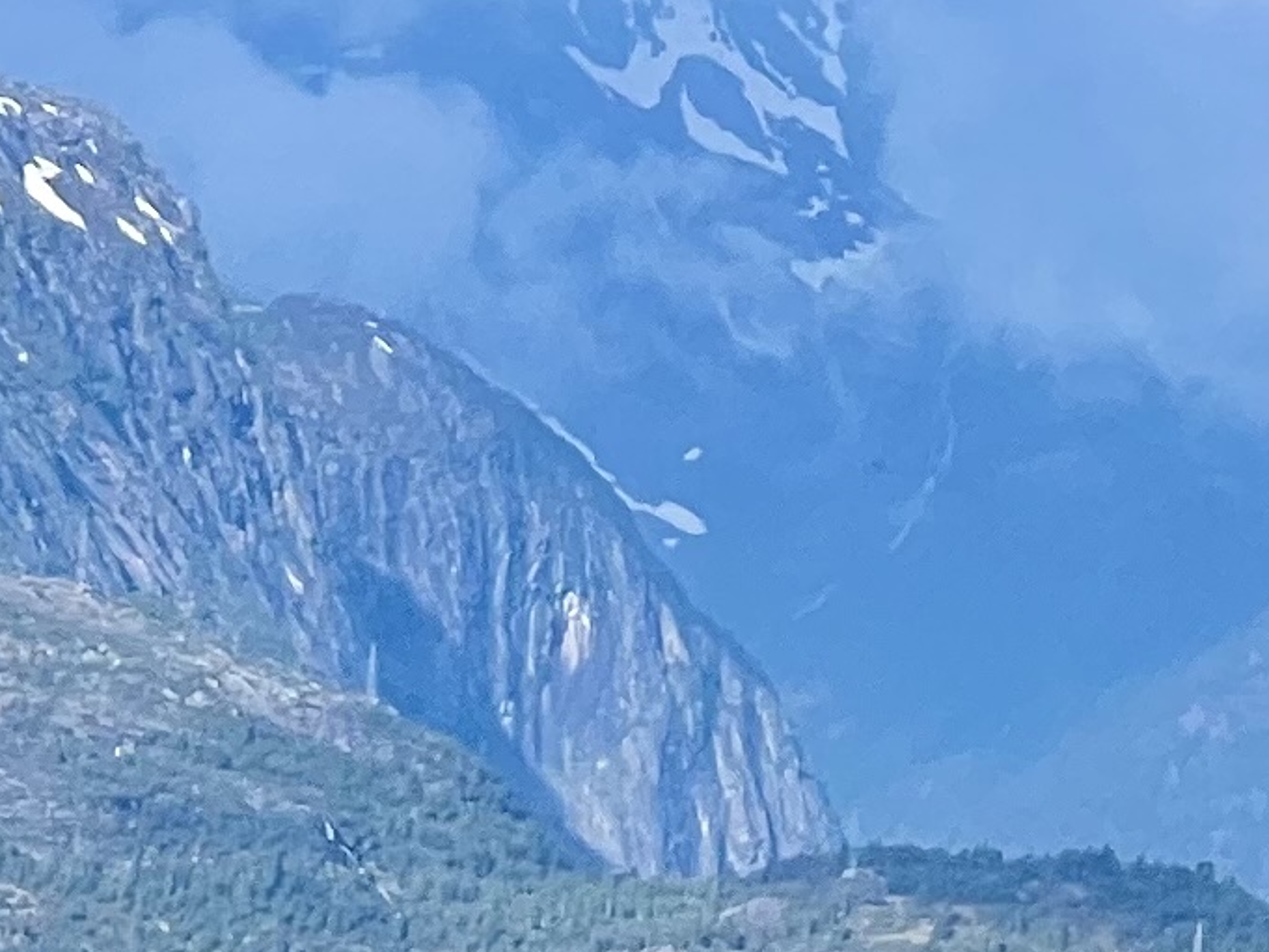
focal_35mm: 456
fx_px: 16720
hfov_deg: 4.3
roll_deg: -2.3
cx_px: -1467
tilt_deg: -8.1
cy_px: 2185
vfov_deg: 3.2
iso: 32
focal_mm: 9
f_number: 2.8
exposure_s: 1/686
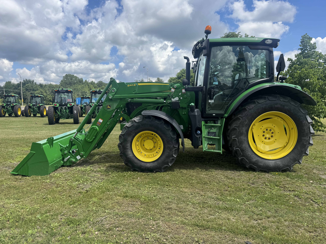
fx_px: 226
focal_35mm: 24
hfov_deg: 71.6
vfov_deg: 56.8
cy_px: 122
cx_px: 163
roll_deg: +0.1
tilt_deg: -6.7
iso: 80
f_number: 1.78
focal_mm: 6.76
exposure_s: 1/3413
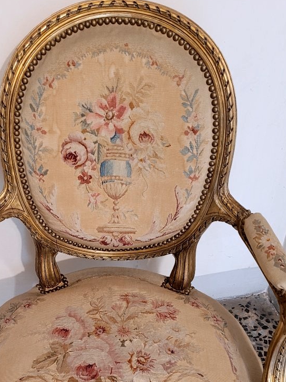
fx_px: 474
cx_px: 108
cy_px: 300
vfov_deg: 42.1
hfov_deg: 33.4
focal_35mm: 43
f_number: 1.8
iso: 800
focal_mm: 5.4
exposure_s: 1/25
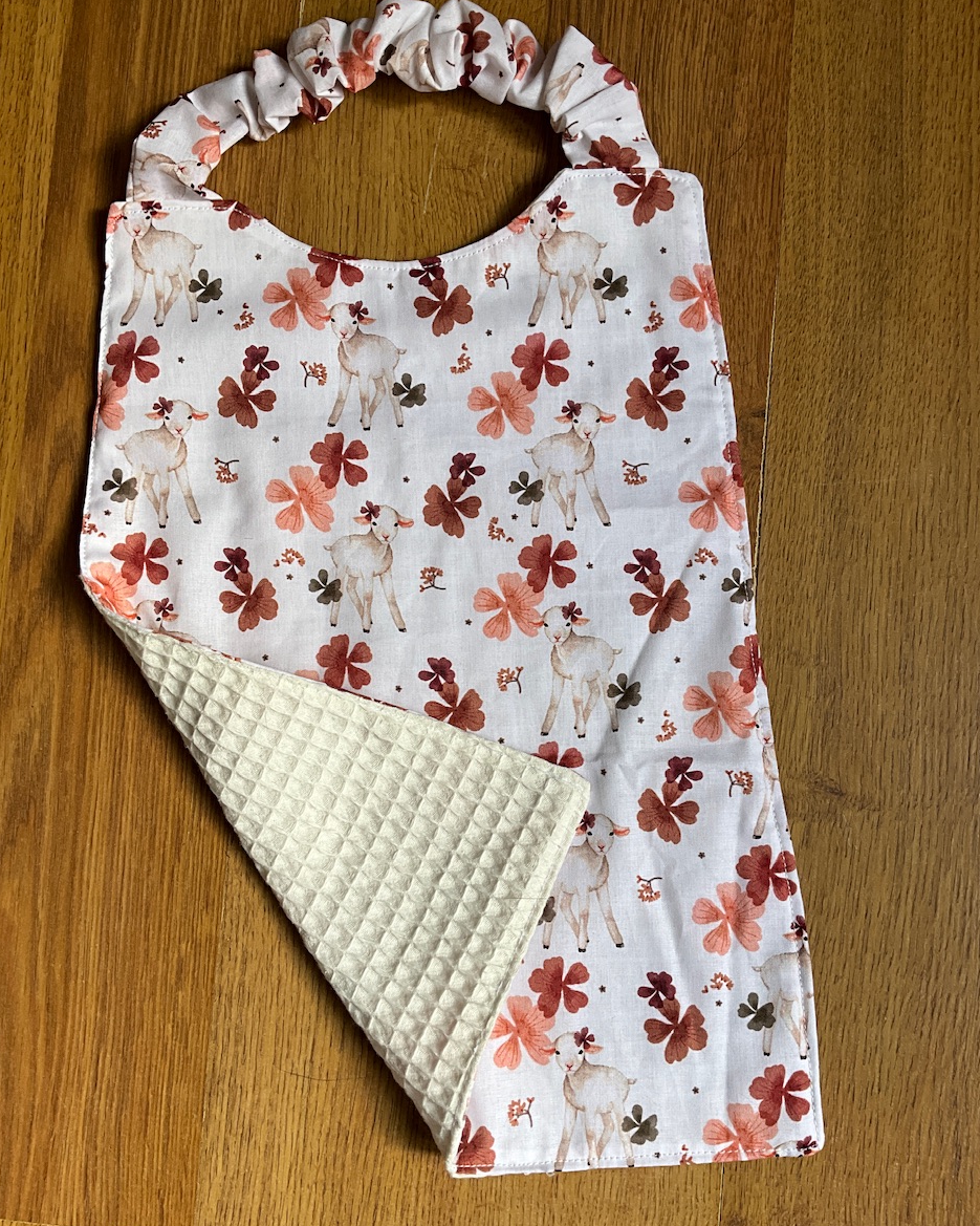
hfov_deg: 47.1
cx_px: 494
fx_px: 1124
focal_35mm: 31
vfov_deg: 57.2
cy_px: 599
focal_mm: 3
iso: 40
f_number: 1.8
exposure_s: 1/122
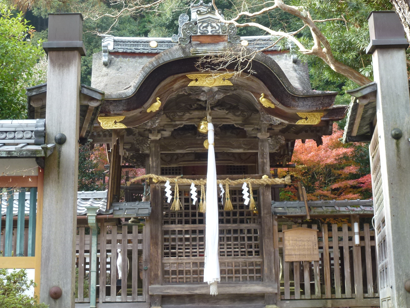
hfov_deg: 33.2
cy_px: 156
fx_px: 687
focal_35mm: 58
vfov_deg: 25.2
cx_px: 205
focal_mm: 10.1
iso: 160
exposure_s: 1/80
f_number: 4.4
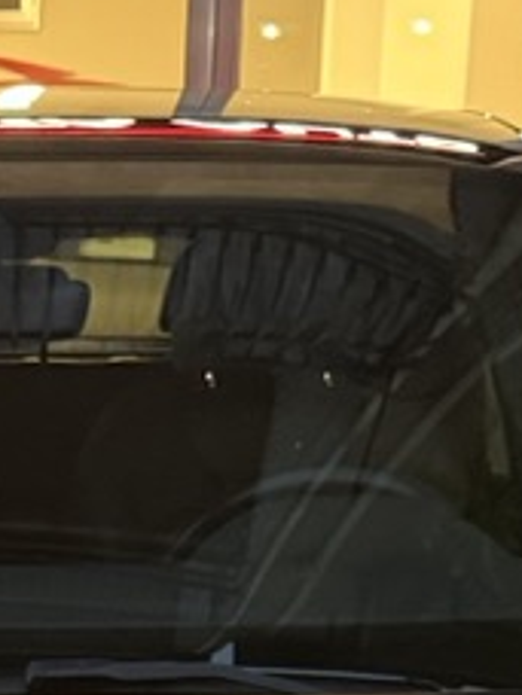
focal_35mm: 135
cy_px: 1378
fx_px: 2714
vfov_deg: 12.8
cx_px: -67
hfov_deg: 10.8
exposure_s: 1/25
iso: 800
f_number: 1.78
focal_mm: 6.76
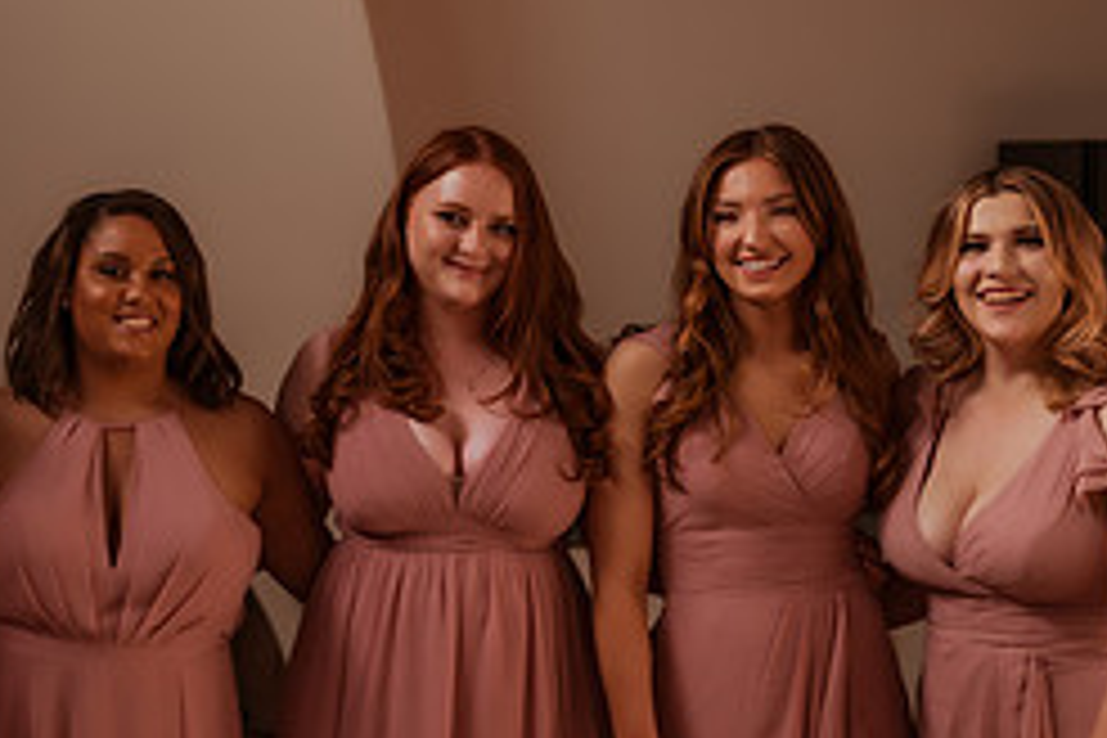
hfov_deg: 22.1
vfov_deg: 15.3
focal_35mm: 89
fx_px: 2737
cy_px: 279
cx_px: 12
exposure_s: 1/800
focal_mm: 35
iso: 320
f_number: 1.8
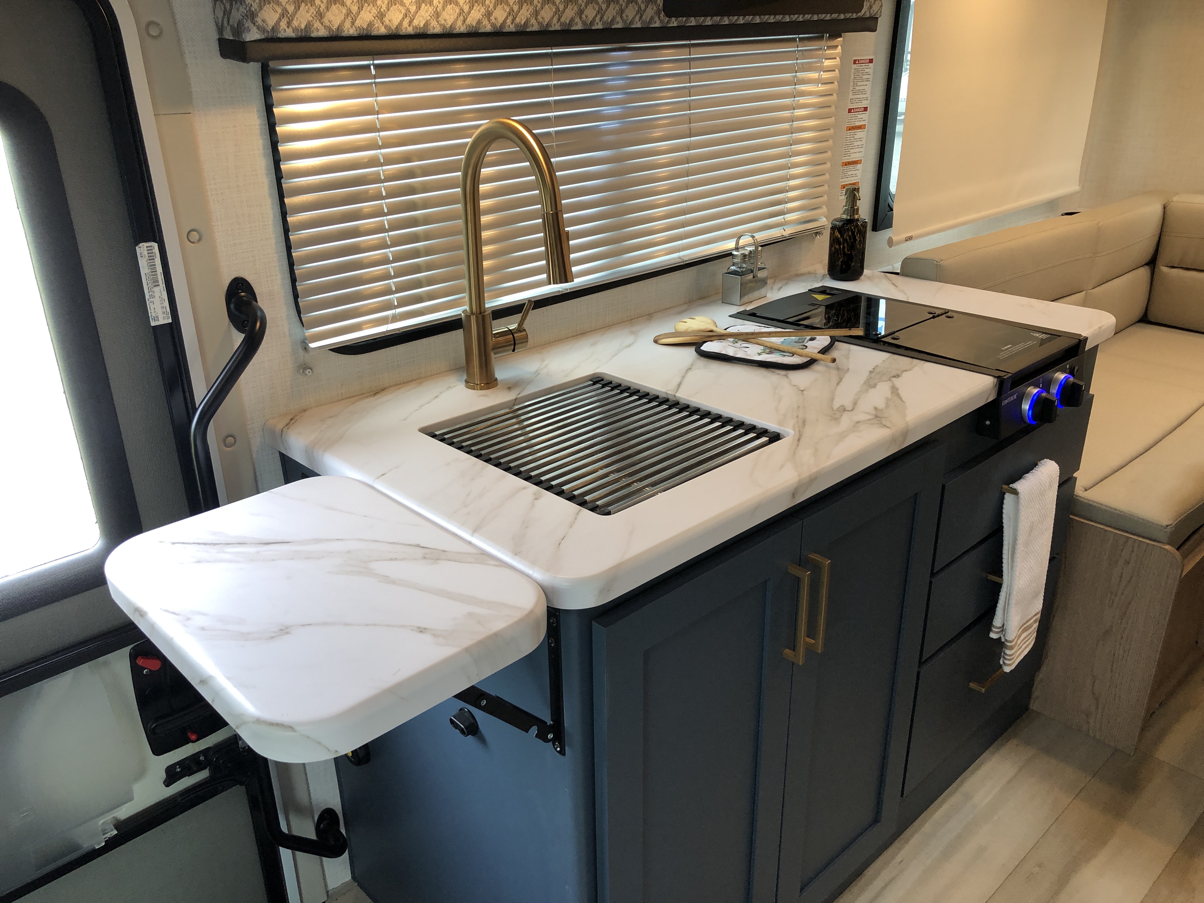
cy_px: 452
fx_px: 974
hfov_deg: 63.4
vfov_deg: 49.7
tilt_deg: -23.5
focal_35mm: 28
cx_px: 602
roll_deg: -0.6
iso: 25
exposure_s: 1/40
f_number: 1.8
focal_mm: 3.99
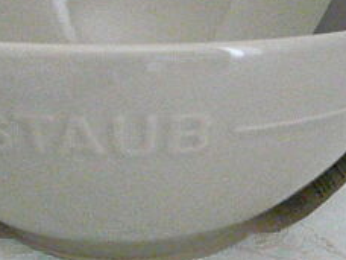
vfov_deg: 24.8
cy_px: 117
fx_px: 590
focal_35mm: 59
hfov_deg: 32.7
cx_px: 156
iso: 3200
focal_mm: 4.6
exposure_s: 1/200
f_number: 2.8
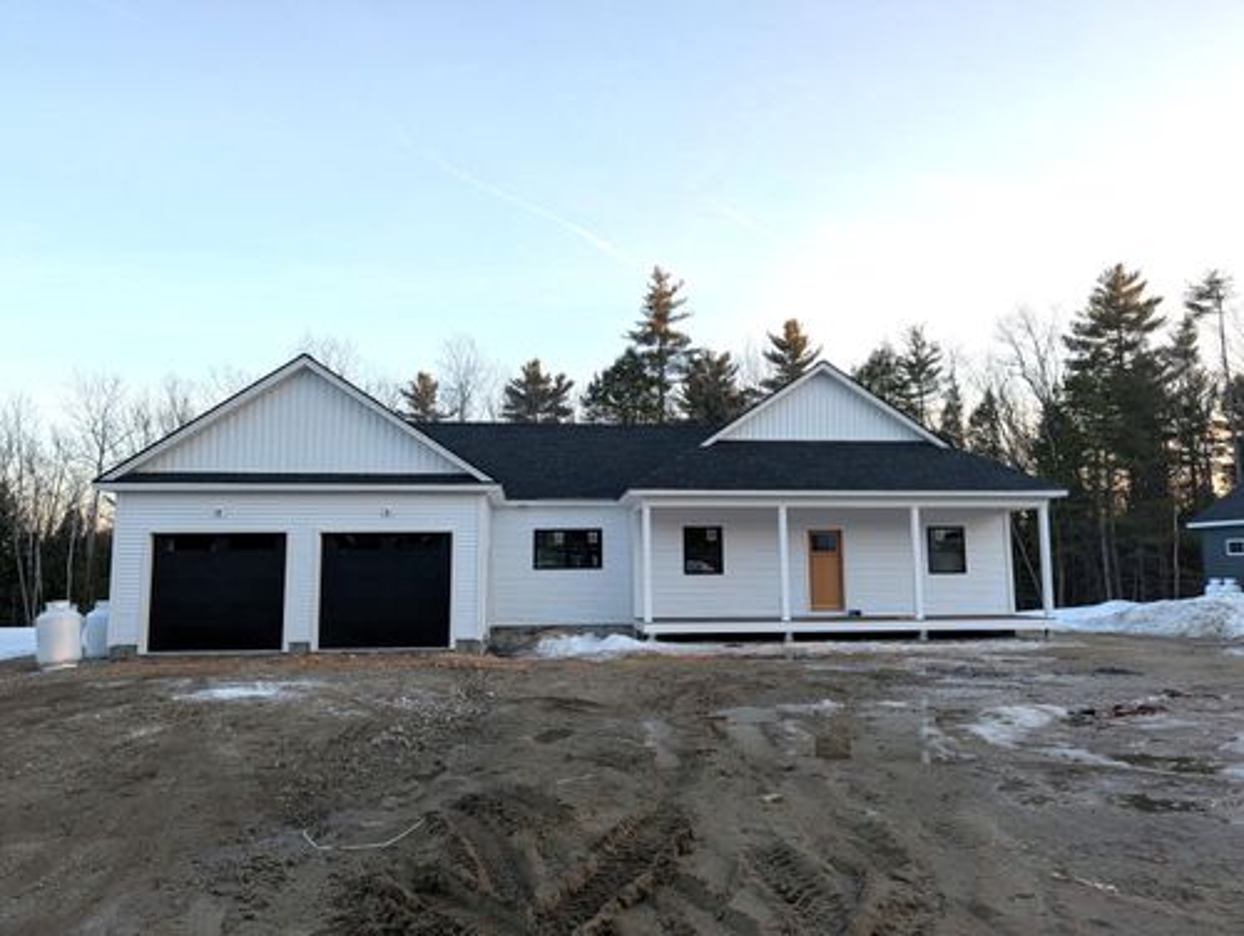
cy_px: 468
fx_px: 863
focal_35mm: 24
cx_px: 622
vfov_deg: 56.9
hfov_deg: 71.5
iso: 26
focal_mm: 6.9
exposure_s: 1/189
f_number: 1.68
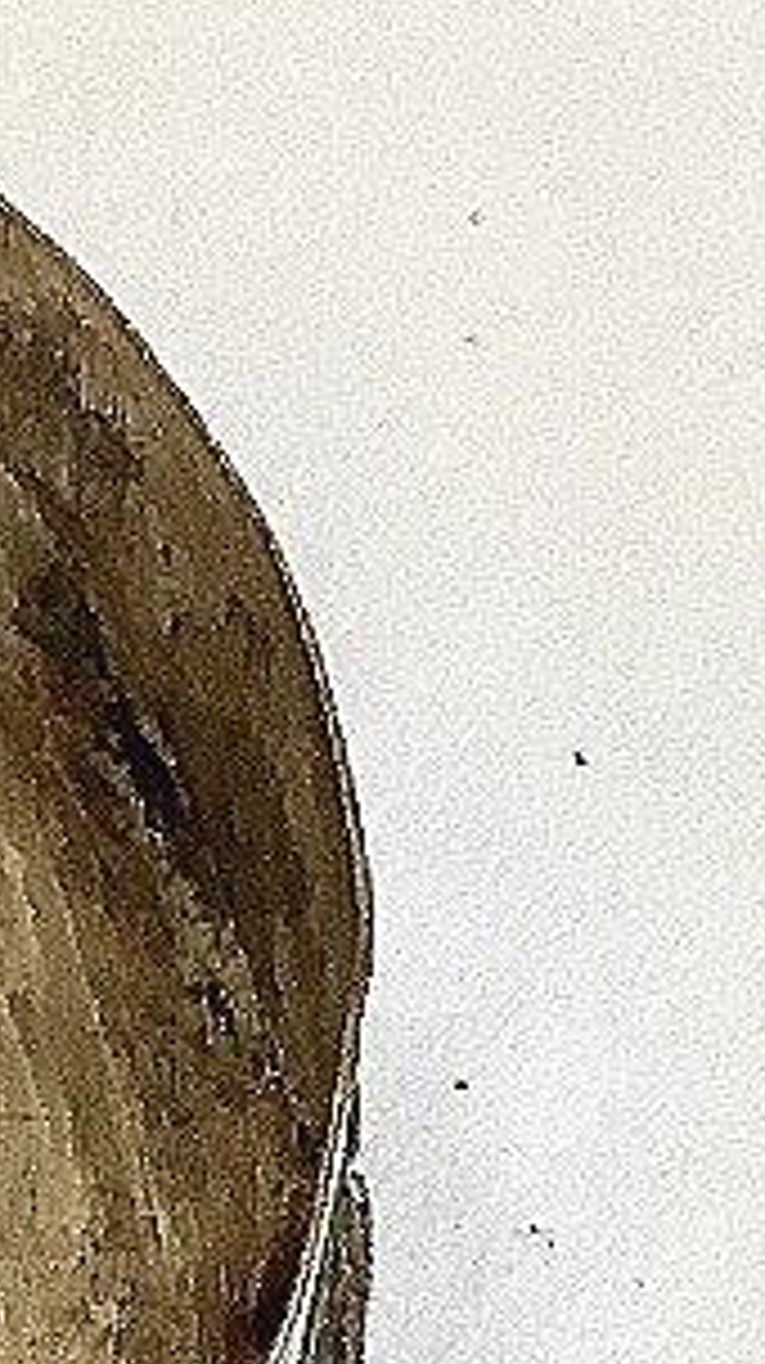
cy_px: 2030
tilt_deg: -59.6
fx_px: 4842
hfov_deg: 8.7
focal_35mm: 134
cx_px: -540
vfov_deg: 14.9
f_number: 2.4
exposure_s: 1/60
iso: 50
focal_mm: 3.3
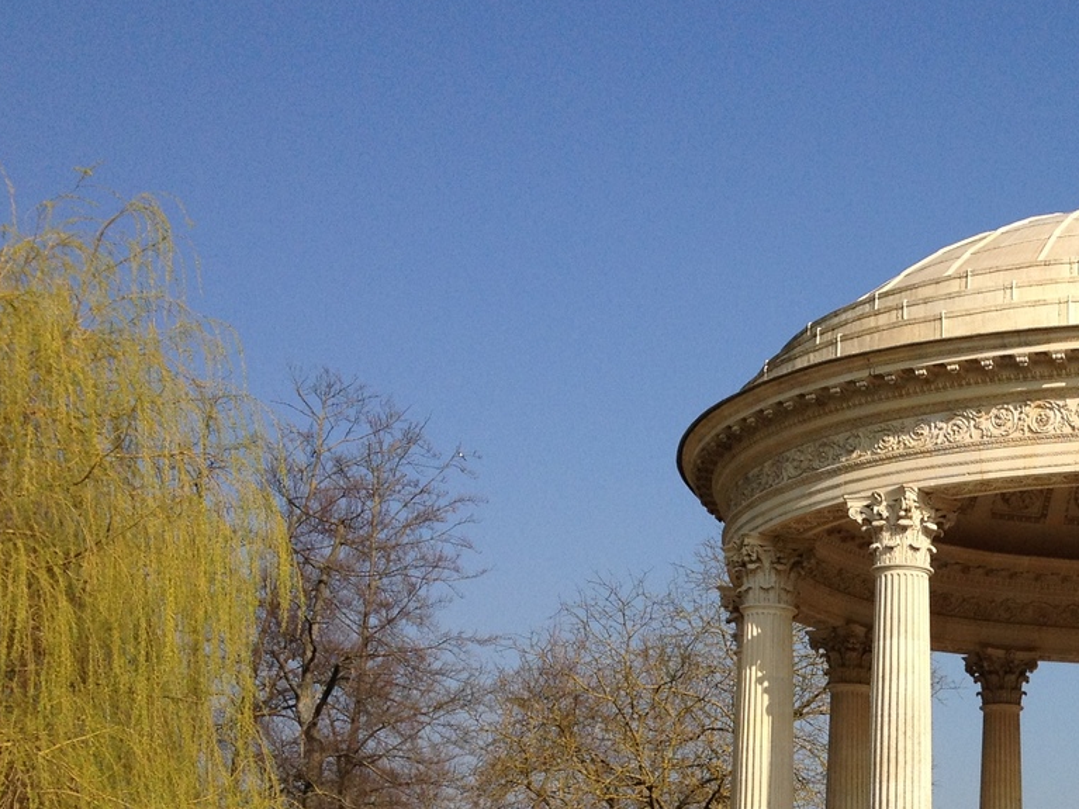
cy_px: 784
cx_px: 1116
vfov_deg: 19.6
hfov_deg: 25.2
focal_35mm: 73
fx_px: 2275
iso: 50
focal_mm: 4.28
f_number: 2.4
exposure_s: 1/2045
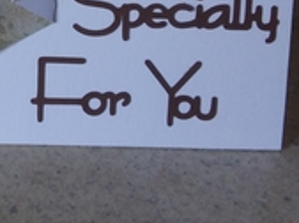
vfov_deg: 18.8
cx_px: -37
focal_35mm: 72
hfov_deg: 25.0
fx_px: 621
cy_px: -72
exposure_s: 1/30
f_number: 1.9
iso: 64
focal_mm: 2.91
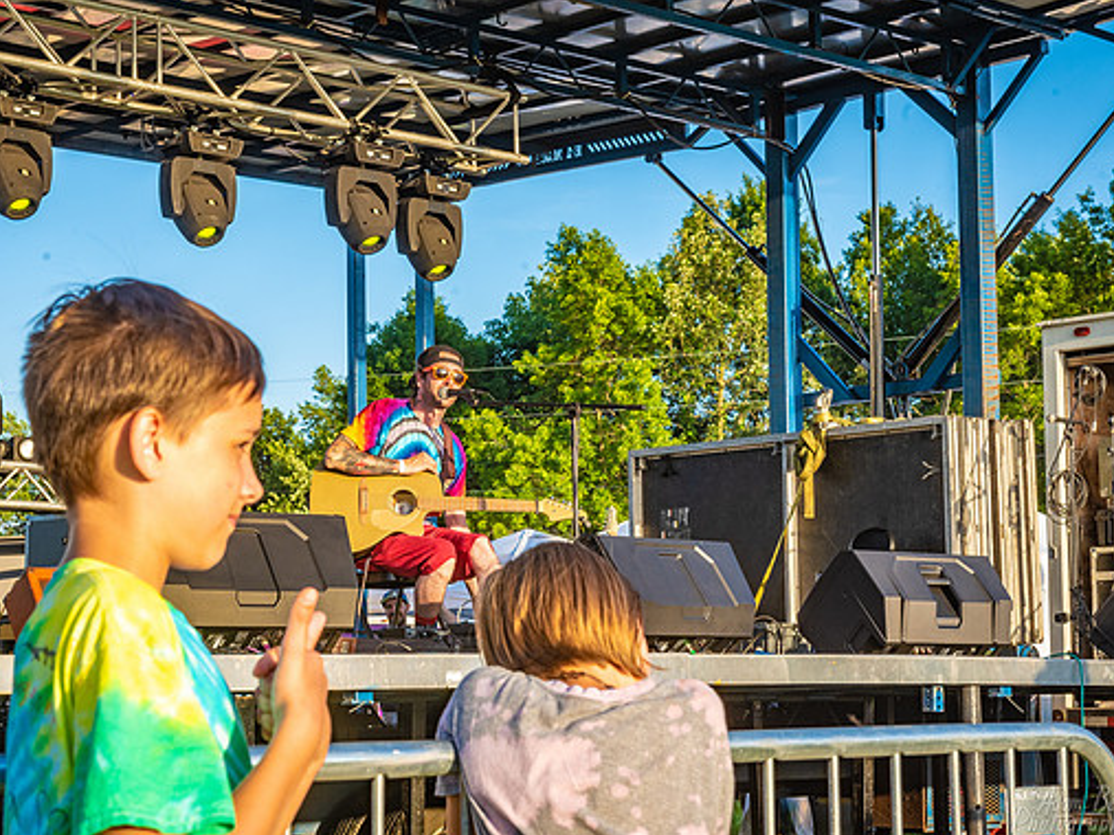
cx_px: 530
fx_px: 2477
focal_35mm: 77
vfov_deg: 19.1
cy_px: 419
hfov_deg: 25.3
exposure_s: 1/160
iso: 500
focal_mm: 70
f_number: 13
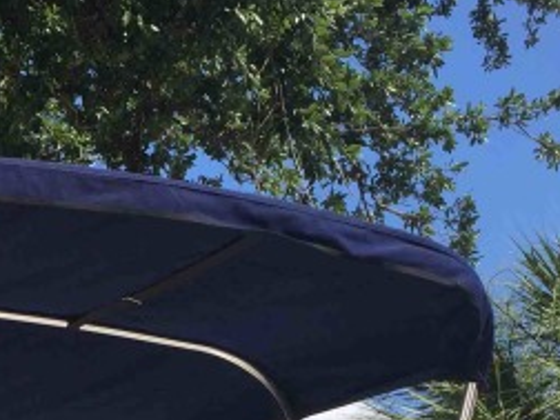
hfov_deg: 20.2
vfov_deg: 15.5
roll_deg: +2.6
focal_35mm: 92
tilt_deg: +15.5
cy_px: 507
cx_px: -78
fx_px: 1488
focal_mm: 4.15
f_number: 2.2
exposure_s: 1/1412
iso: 32
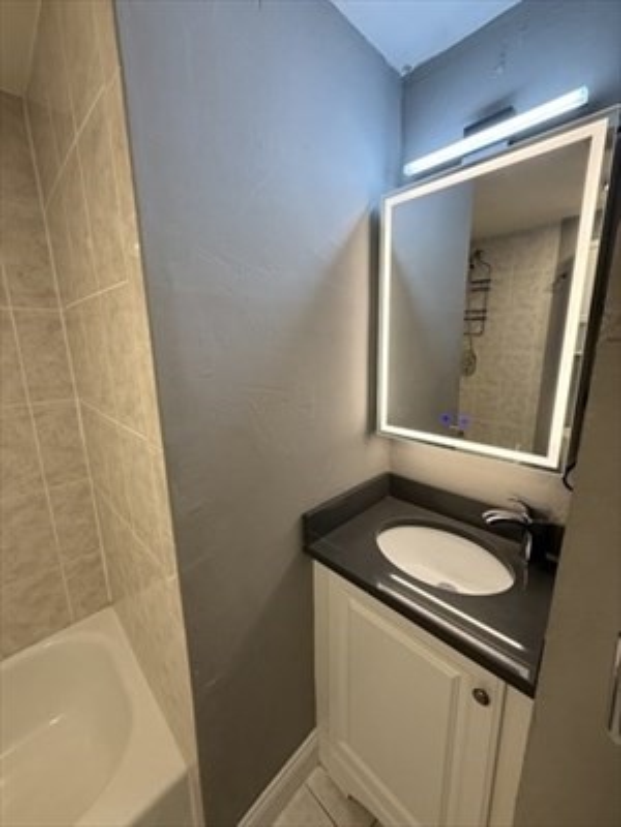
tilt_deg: -11.7
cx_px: 310
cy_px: 414
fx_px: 335
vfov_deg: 102.1
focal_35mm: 14
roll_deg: +0.2
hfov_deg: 85.7
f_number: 2.2
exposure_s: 1/120
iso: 200
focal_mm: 2.22
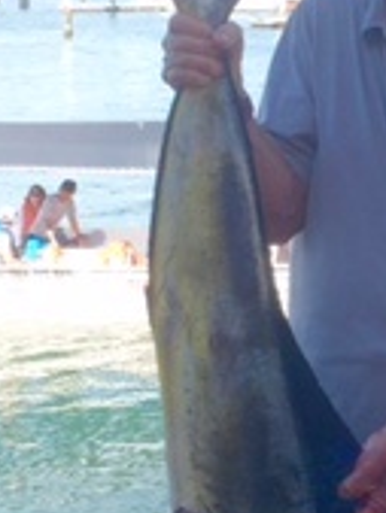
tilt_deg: -8.8
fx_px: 1633
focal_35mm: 110
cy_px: 212
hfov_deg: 13.4
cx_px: 346
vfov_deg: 17.9
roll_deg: +0.0
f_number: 2.2
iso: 32
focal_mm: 4.15
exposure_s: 1/549
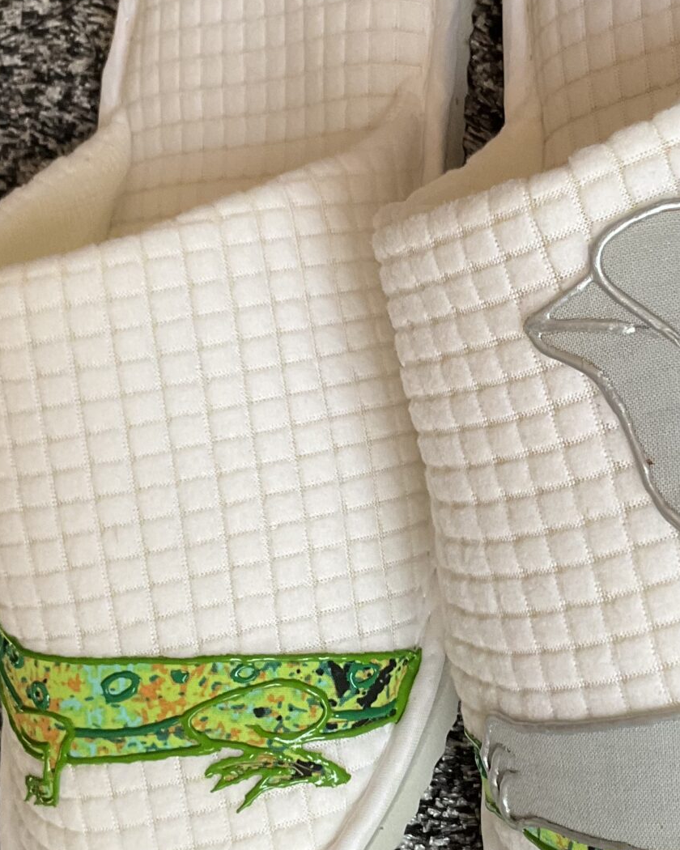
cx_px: 490
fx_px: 1736
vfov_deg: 27.5
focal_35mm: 69
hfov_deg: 22.0
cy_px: 390
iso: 64
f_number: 1.8
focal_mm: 3
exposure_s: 1/83
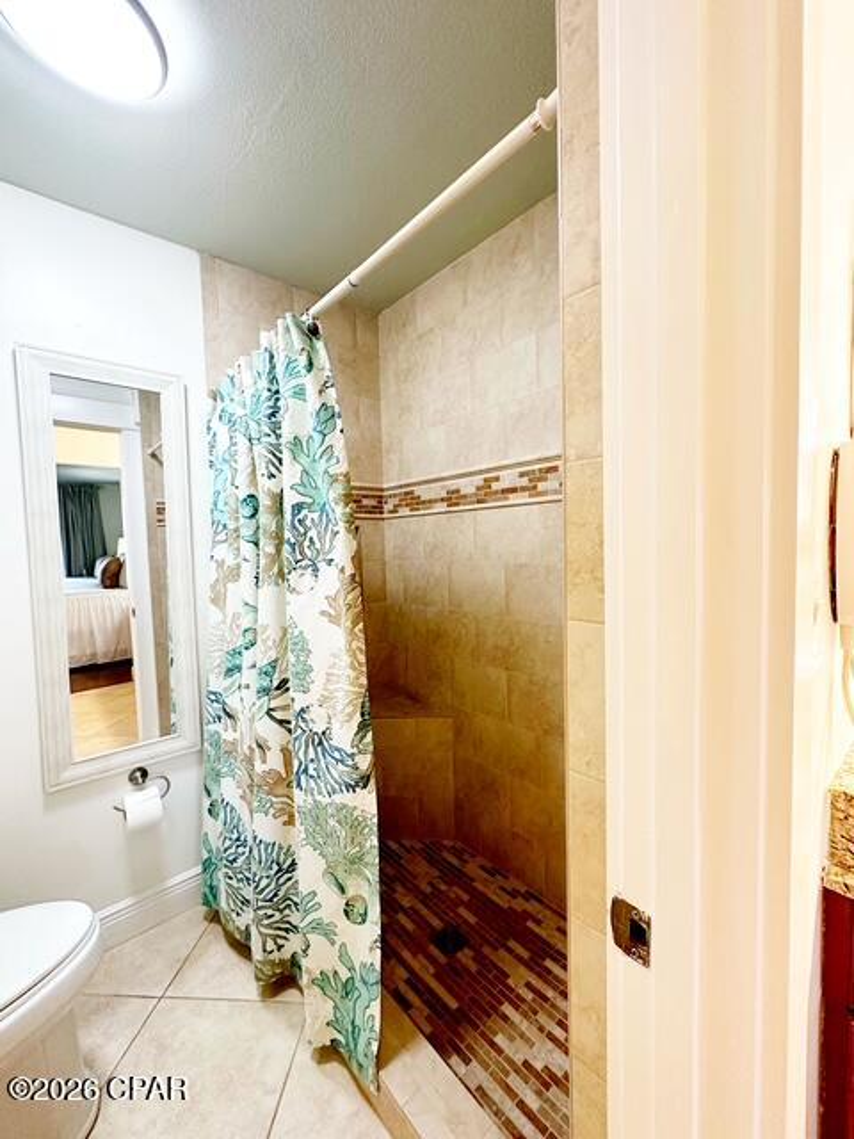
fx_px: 461
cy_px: 570
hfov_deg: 85.7
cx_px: 427
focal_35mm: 14
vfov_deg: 102.1
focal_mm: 2.22
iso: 200
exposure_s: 1/60
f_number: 2.2
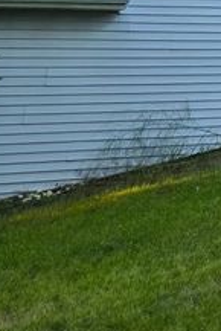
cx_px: 468
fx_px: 1039
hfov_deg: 10.9
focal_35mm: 113
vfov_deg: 16.4
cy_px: -171
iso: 16
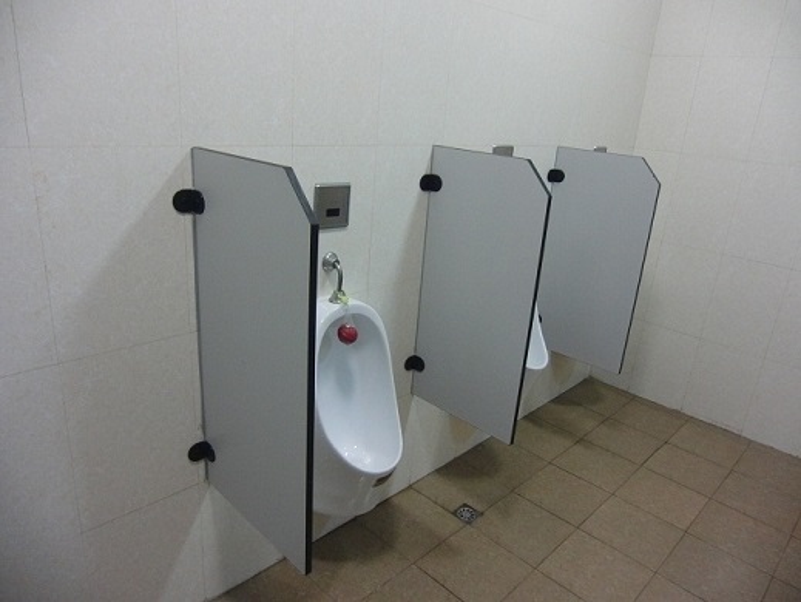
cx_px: 400
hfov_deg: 71.6
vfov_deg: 56.9
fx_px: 556
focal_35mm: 24
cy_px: 301
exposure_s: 1/13
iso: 400
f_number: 3.2
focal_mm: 4.3
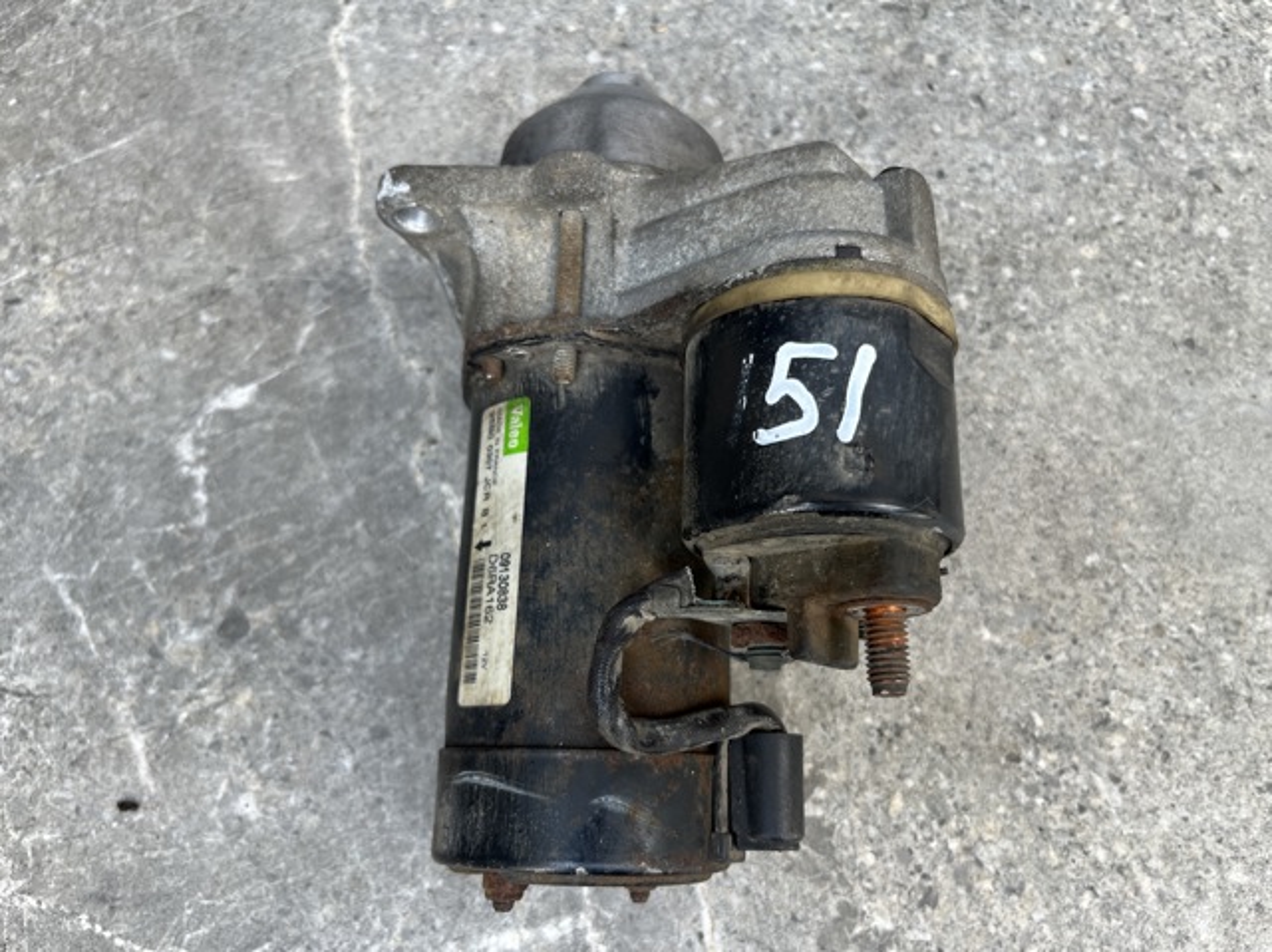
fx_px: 955
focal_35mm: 26
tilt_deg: -67.7
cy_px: 476
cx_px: 636
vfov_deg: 53.0
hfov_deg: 67.3
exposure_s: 1/122
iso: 40
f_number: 1.6
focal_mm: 5.1
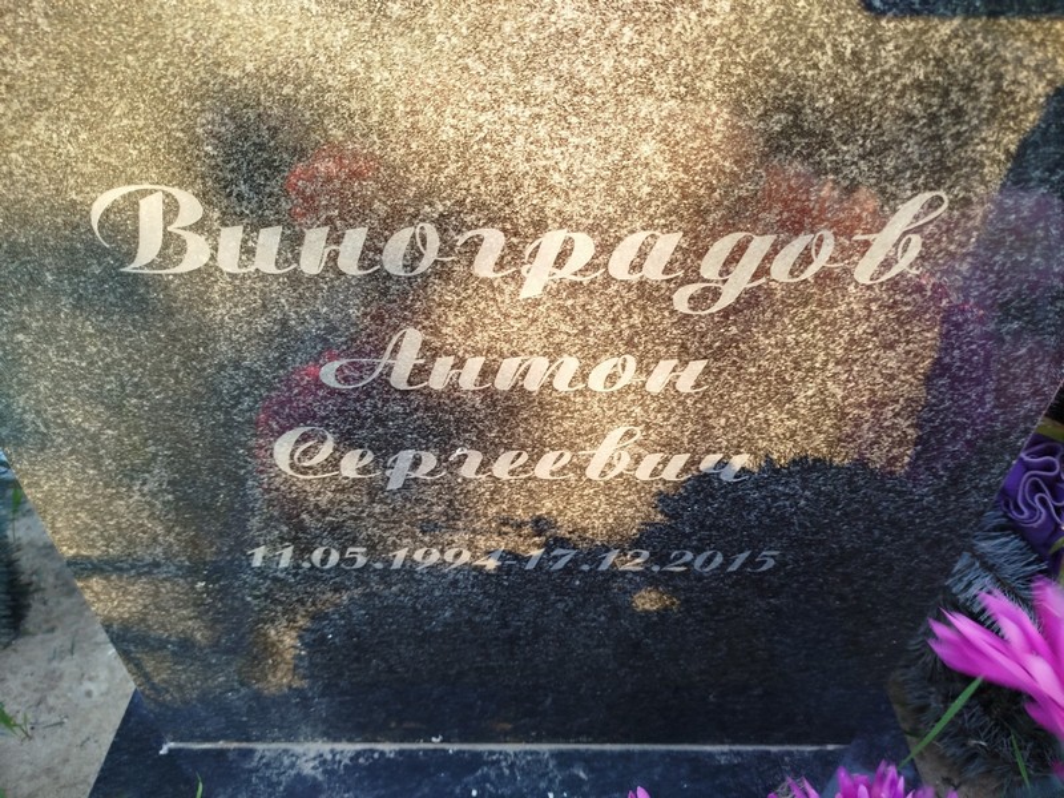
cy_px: 399
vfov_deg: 56.8
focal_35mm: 24
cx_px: 532
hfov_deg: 71.6
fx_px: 738
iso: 50
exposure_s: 1/50
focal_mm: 5.31
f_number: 1.7
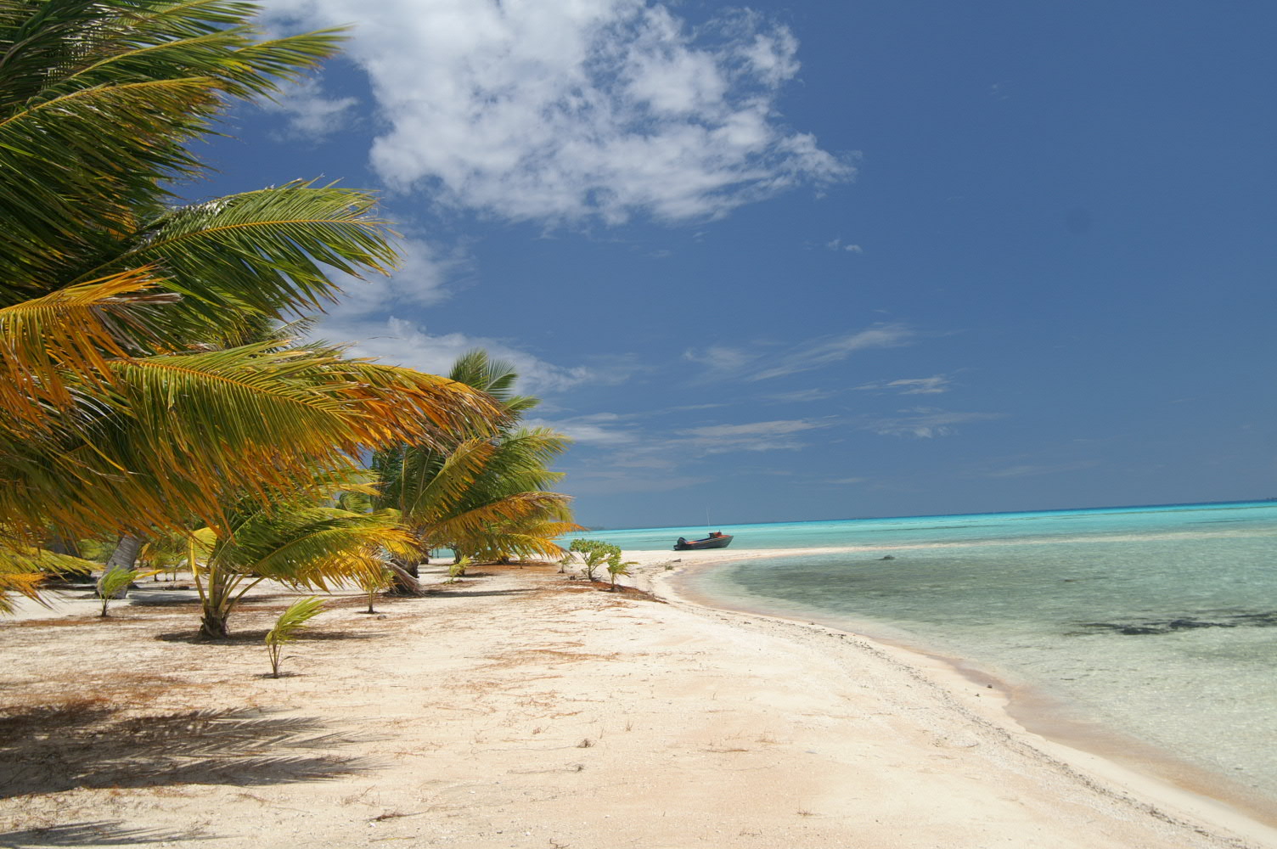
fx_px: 1382
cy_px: 424
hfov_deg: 49.6
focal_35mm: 39
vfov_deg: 34.1
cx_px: 638
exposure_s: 1/160
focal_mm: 26
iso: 100
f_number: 8
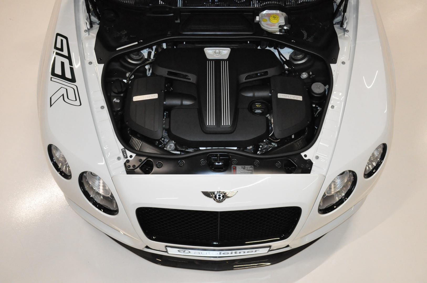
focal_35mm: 34
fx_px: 409
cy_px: 142
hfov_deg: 55.2
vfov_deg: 38.3
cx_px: 214
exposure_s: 1/200
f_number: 8
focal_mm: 23
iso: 3200
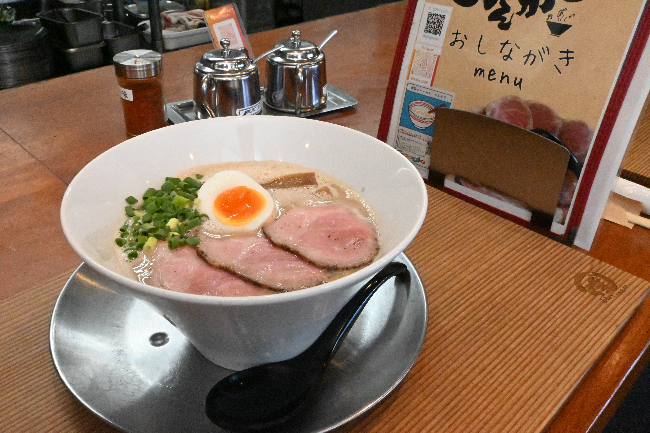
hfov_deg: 59.5
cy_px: 216
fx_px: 569
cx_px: 325
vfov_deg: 41.7
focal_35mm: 32
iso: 20000
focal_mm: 21
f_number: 18
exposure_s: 1/200
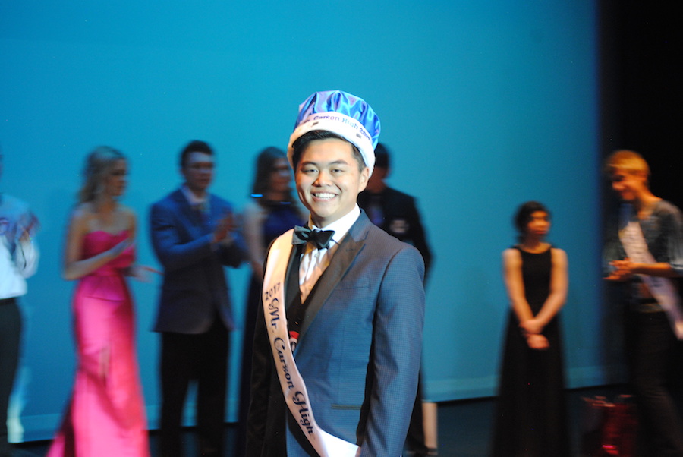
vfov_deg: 16.6
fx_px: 1567
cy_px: 228
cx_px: 342
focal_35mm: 82
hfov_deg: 24.6
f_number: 4
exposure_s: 1/25
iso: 800
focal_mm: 55
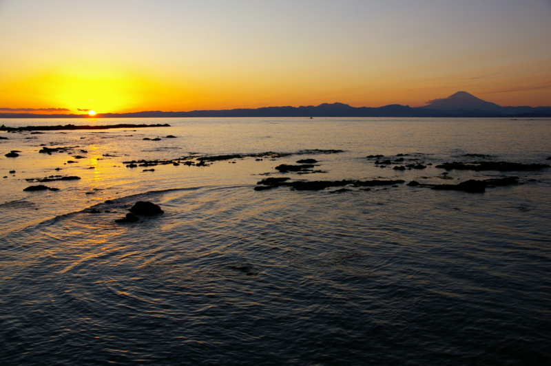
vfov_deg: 38.3
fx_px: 528
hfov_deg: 55.1
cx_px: 276
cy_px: 183
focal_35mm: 34
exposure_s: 1/180
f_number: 6.7
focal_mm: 23
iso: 200
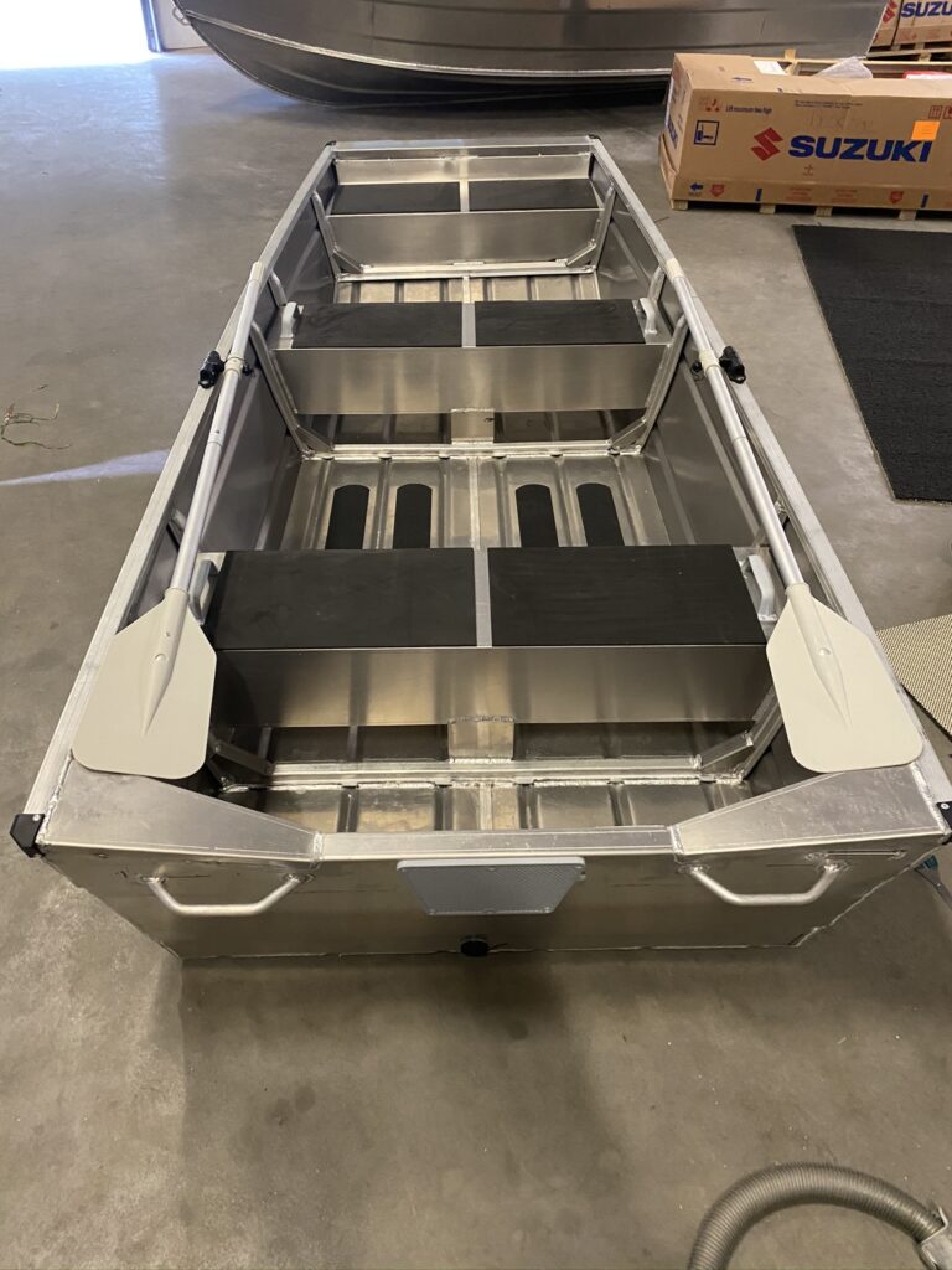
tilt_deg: -40.3
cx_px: 476
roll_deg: -1.1
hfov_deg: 53.1
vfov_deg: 67.3
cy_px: 635
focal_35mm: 26
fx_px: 953
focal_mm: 4.25
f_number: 1.8
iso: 400
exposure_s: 1/25
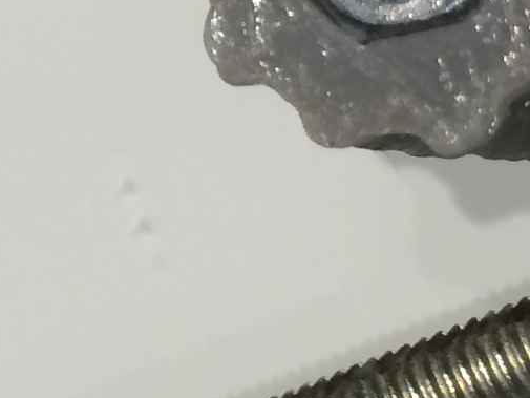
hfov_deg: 10.0
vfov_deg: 7.6
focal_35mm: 194
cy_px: 23
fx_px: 2971
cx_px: -167
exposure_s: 1/33
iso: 40
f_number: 2.2
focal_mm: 4.12
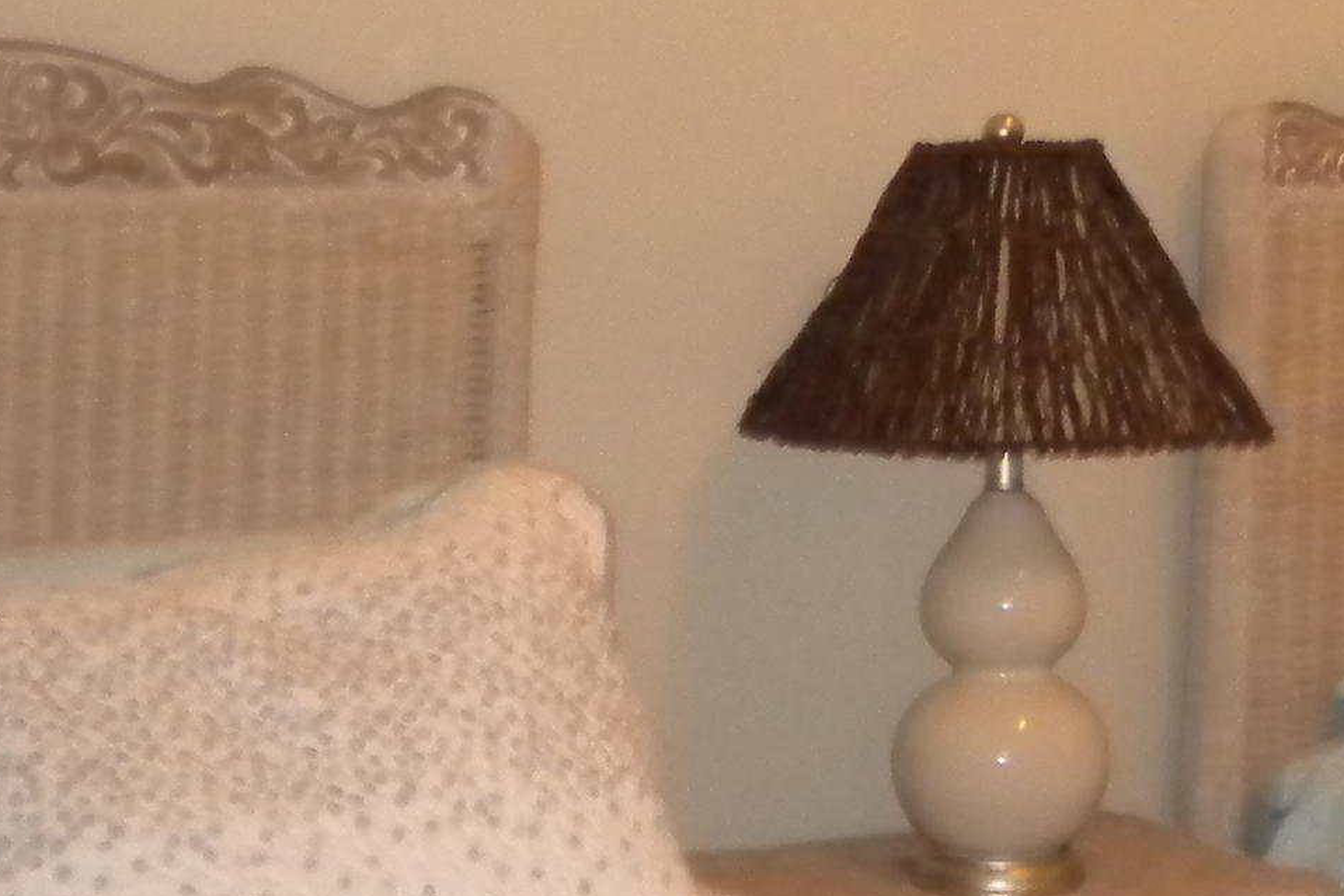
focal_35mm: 114
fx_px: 4256
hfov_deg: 17.5
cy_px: -21
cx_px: 1344
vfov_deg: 11.9
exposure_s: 1/30
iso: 400
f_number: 3.1
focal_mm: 6.3
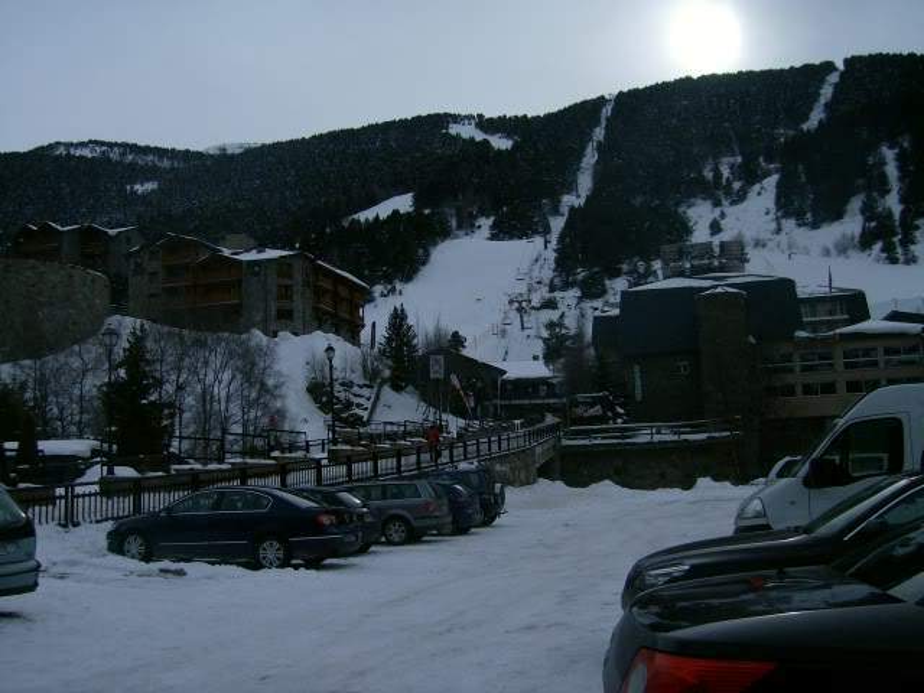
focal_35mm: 36
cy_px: 346
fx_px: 961
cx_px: 462
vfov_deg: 39.7
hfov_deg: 51.4
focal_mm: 6
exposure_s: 1/1653
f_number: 4.7
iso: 100
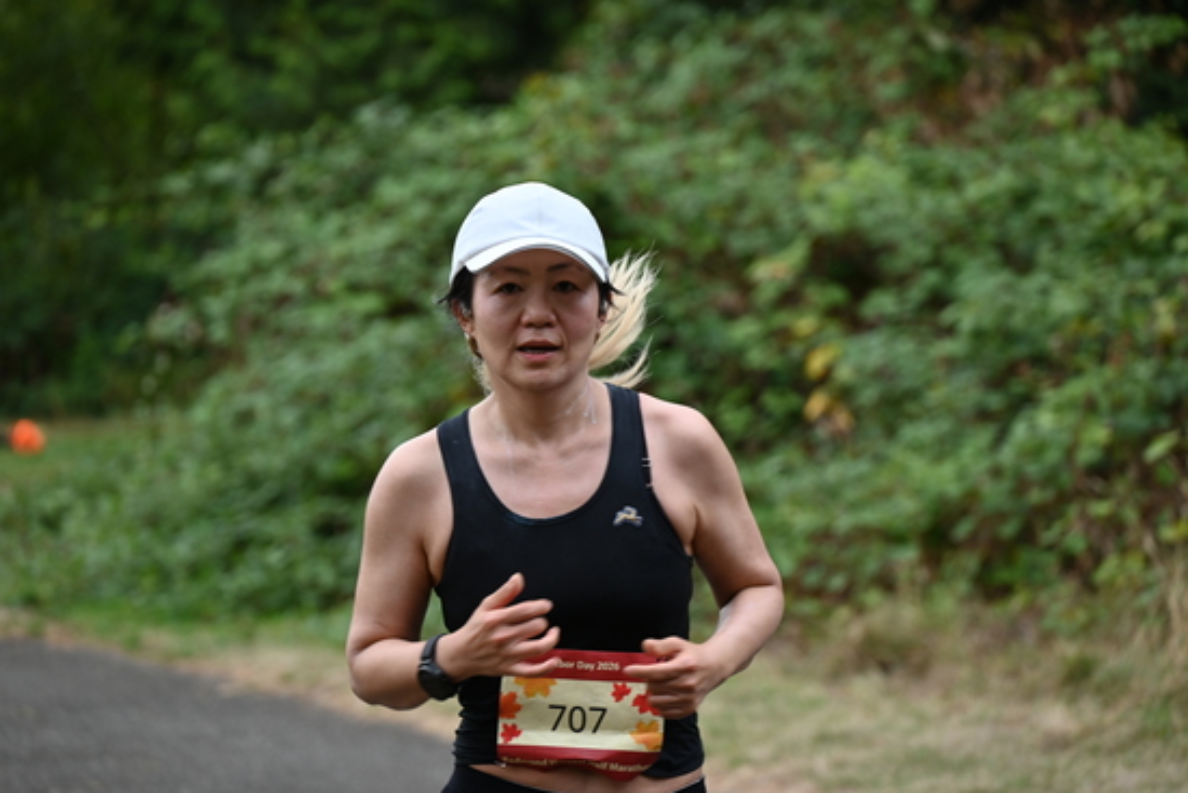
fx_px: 6601
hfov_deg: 10.3
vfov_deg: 6.9
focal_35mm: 200
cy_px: 396
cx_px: 594
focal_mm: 200
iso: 500
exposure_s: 1/250
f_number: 6.3
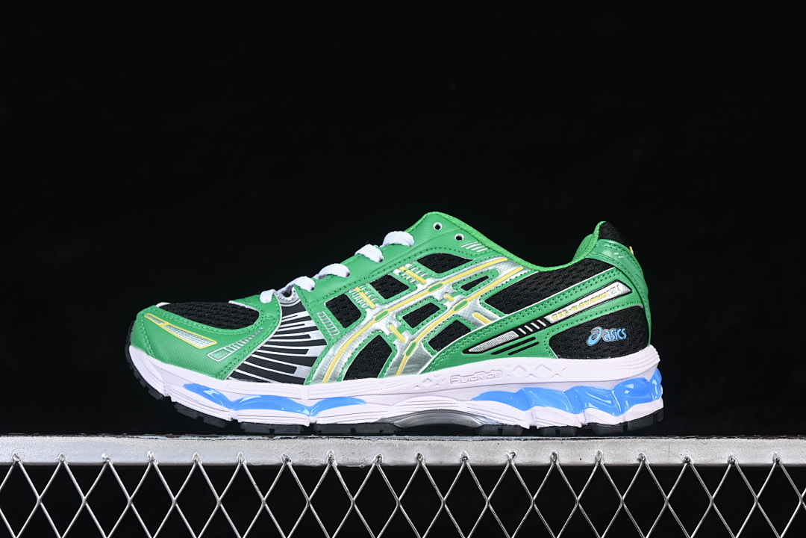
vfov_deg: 18.2
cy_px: 269
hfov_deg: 27.0
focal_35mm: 75
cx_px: 403
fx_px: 1679
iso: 160
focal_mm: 50
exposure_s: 1/80
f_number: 7.1
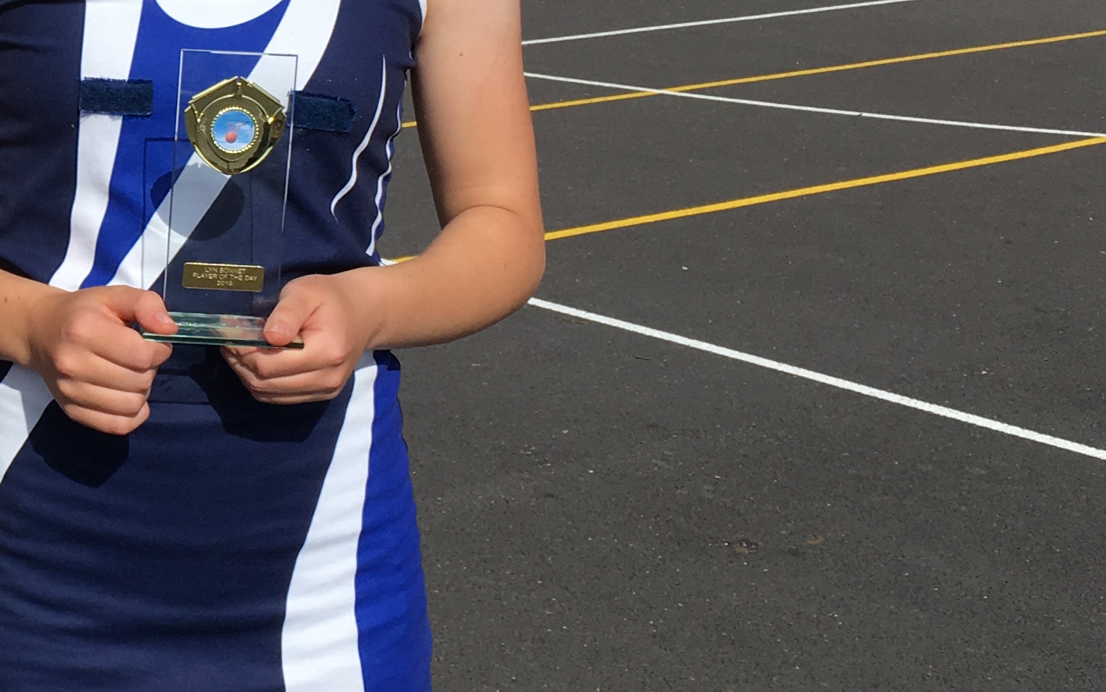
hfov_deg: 23.9
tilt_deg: -9.8
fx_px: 2381
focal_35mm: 79
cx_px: -207
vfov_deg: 16.4
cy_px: 123
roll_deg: -0.8
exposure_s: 1/1570
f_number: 2.2
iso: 25
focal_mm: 4.15
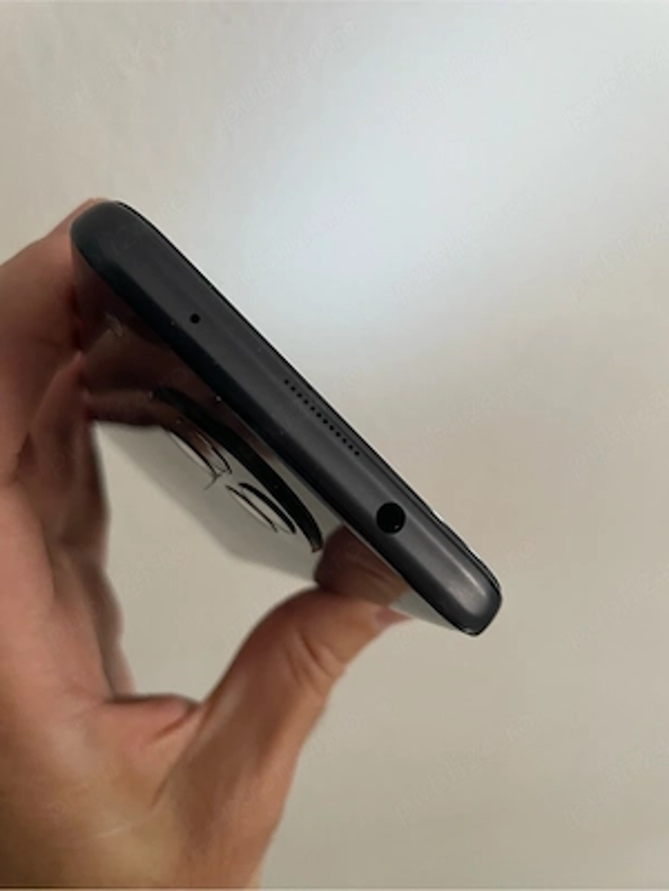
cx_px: 334
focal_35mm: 26
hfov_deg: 53.1
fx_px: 670
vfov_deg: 67.3
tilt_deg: -38.9
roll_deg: +5.7
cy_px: 446
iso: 200
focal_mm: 4.2
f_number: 1.6
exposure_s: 1/60
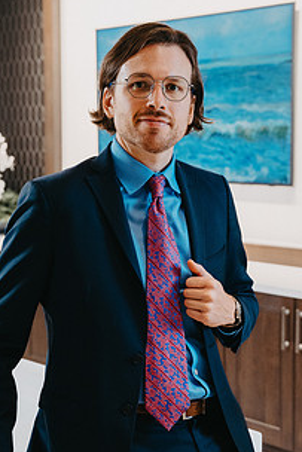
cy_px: 232
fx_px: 1005
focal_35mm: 80
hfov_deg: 17.1
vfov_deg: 25.3
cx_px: 149
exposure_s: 1/125
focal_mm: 54
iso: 1600
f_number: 4.5
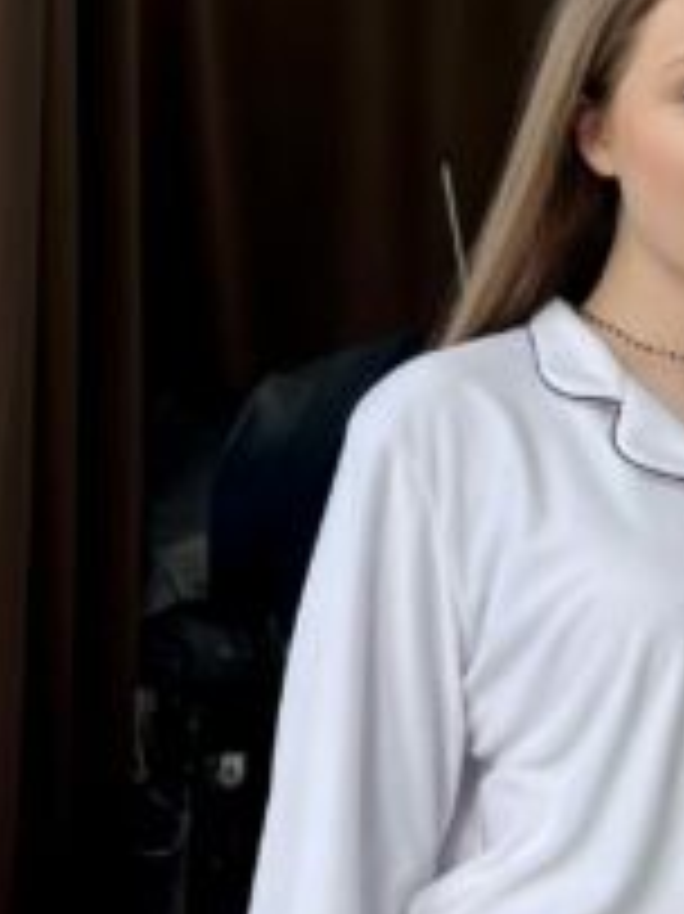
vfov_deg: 25.3
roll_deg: -3.4
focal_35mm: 77
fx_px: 2031
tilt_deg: -0.8
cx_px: 688
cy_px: 549
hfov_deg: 18.6
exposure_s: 1/808
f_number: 1.5
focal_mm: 5.7
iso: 50
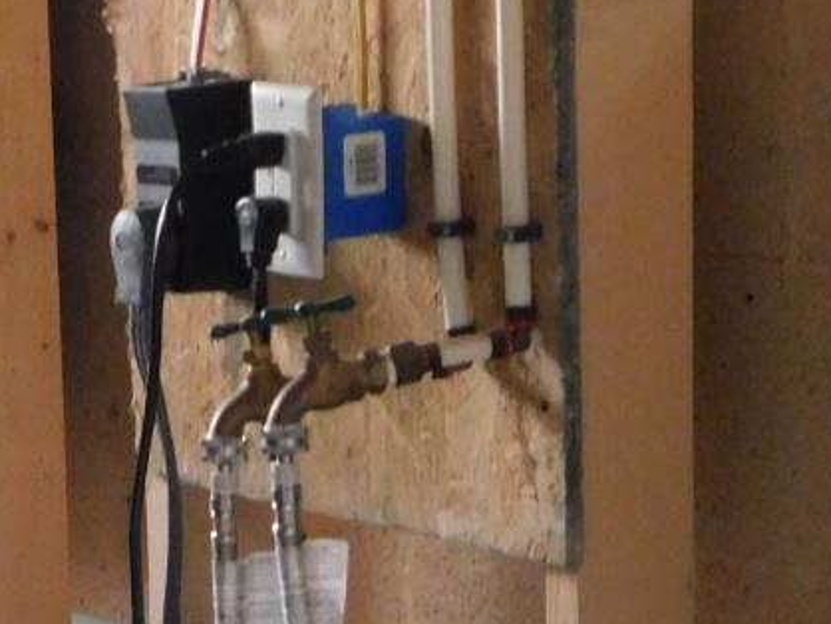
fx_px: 3675
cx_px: -34
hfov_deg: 12.7
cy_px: 864
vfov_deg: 9.5
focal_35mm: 153
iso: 800
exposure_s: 1/8
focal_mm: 7.1
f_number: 3.6
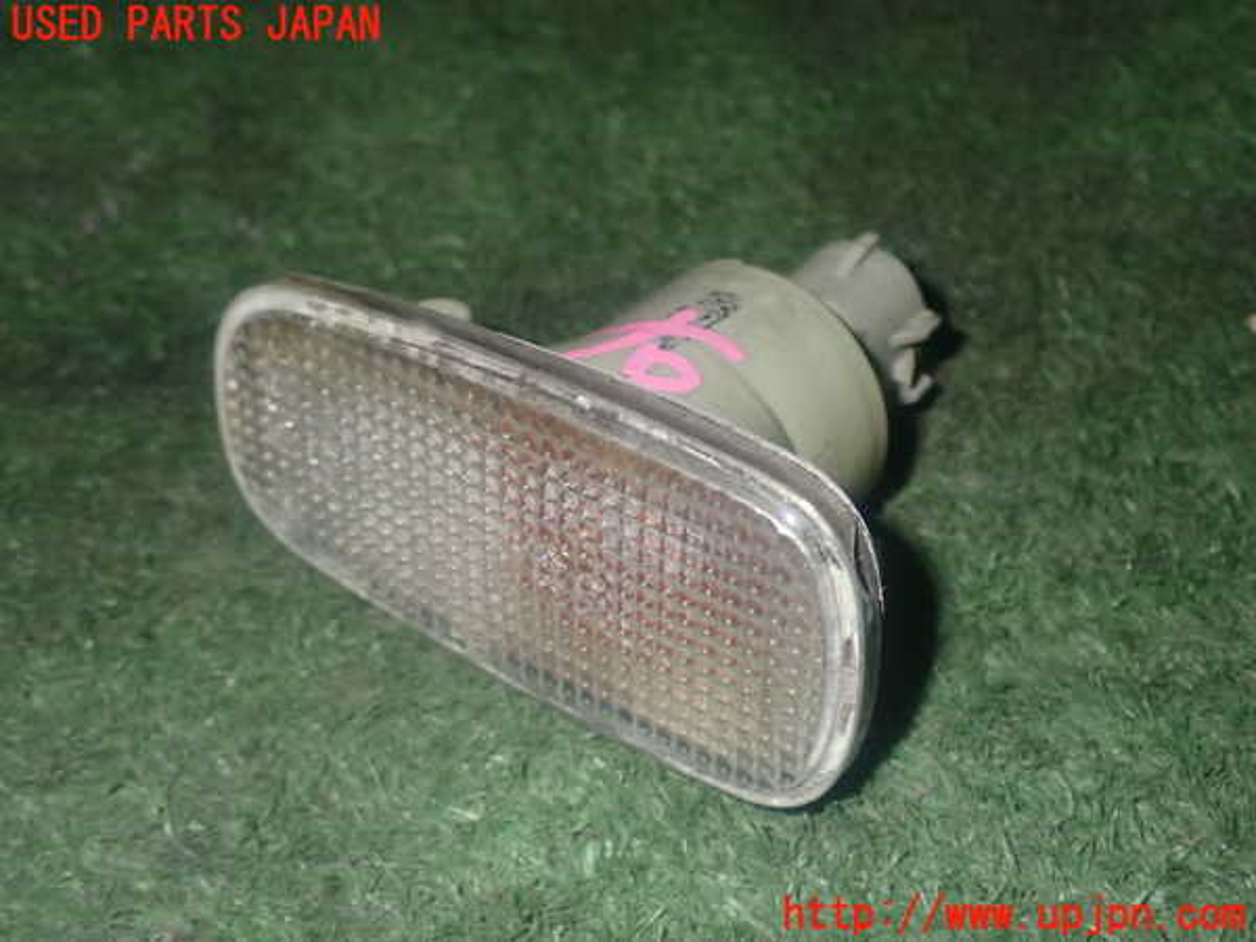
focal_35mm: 58
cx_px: 628
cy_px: 471
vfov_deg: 25.2
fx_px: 2104
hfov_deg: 33.2
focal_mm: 10.35
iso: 500
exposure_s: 1/60
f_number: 10
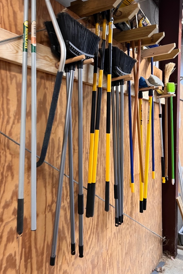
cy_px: 117
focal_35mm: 32
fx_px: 244
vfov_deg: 58.5
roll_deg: -0.4
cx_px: 82
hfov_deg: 41.1
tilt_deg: +4.9
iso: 250
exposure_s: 1/60
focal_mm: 5.7
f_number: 1.5
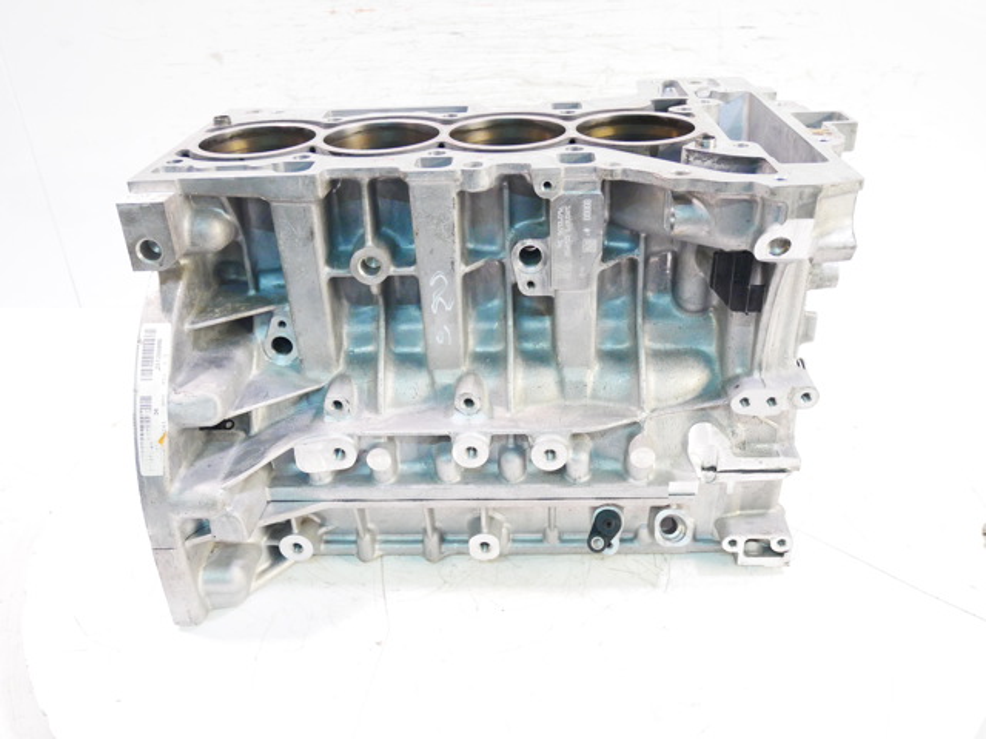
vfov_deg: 46.8
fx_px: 855
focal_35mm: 30
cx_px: 493
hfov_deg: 60.0
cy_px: 370
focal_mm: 15
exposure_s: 1/60
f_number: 3.8
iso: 1600
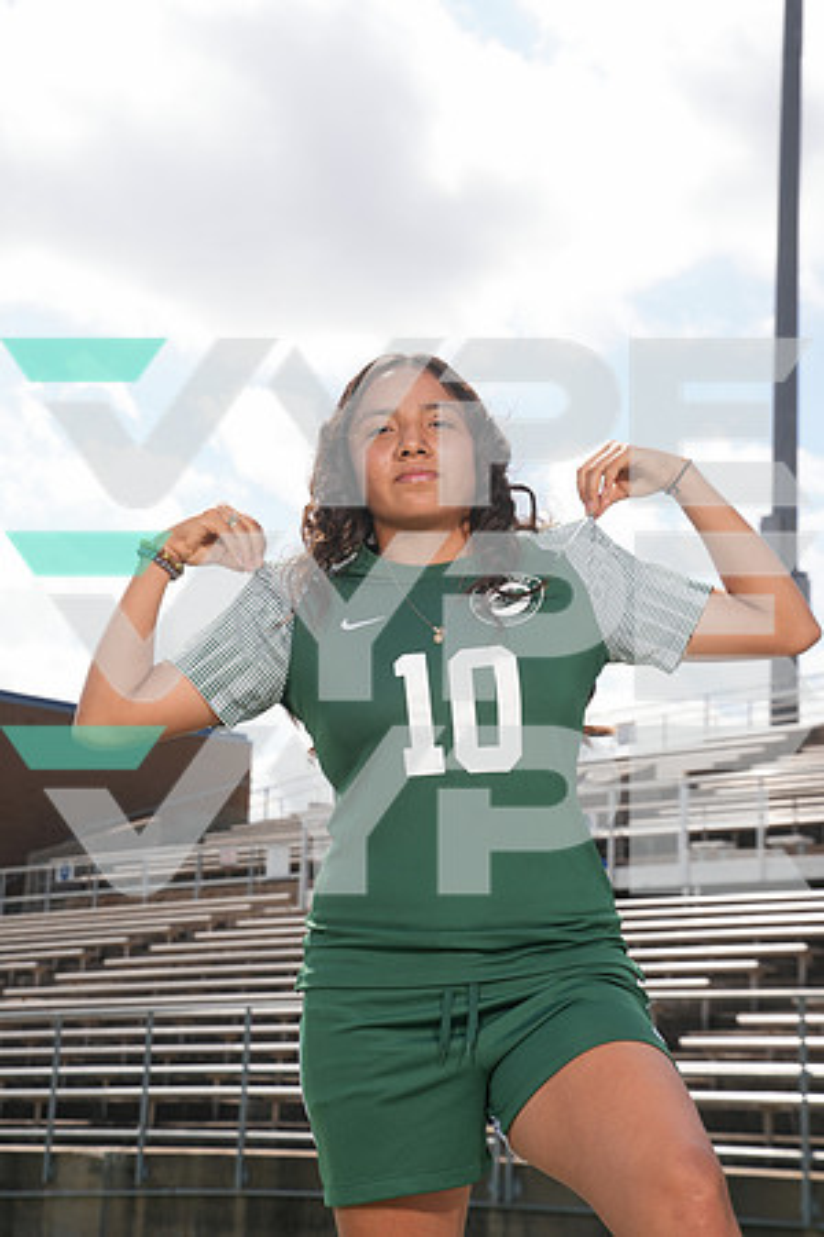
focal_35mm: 70
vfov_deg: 28.8
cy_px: 618
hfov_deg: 19.5
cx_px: 412
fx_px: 2403
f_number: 9
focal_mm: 70
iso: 125
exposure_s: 1/200
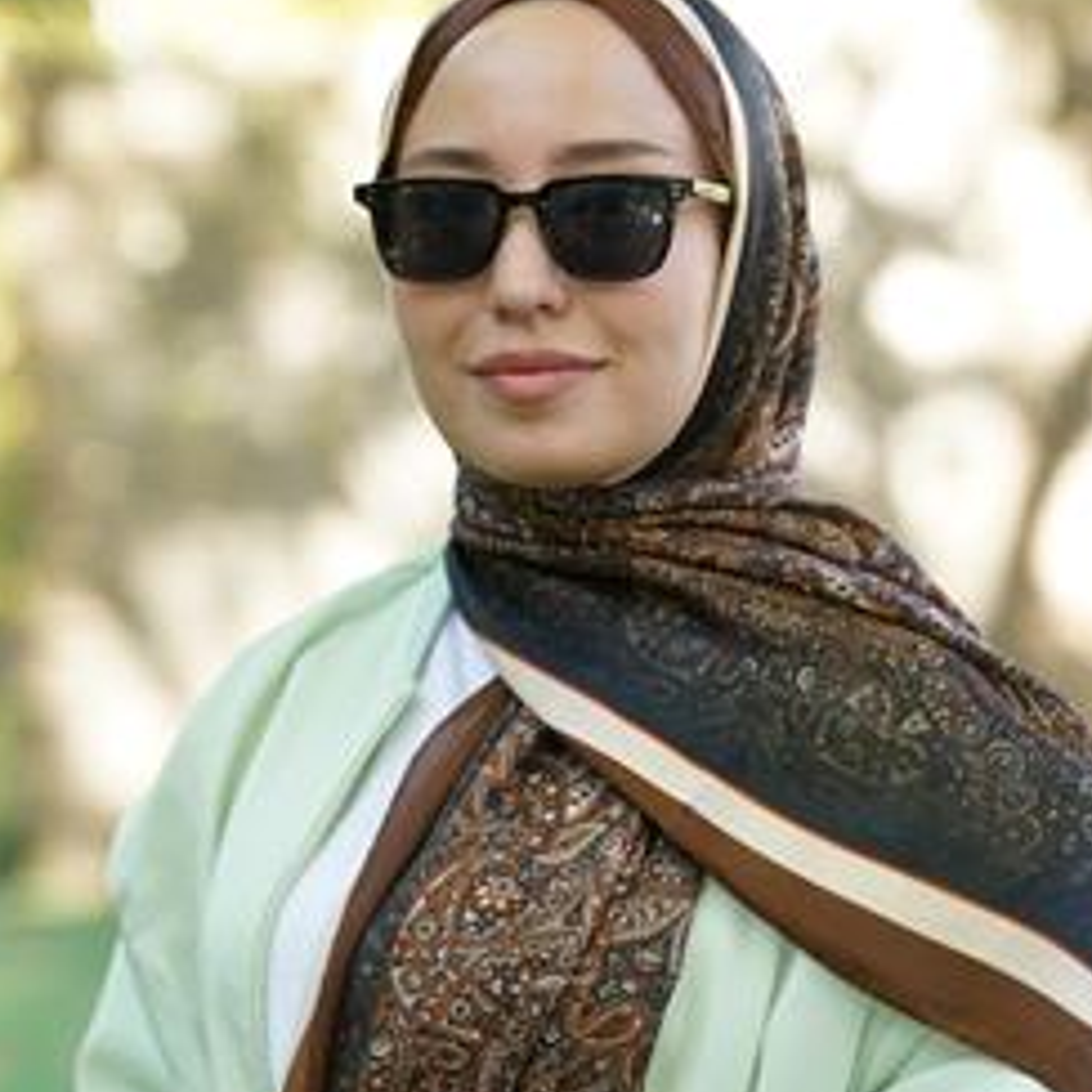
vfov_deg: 8.7
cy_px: 770
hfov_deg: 8.7
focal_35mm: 202
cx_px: 640
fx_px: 7209
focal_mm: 125
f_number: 5
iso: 500
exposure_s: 1/125
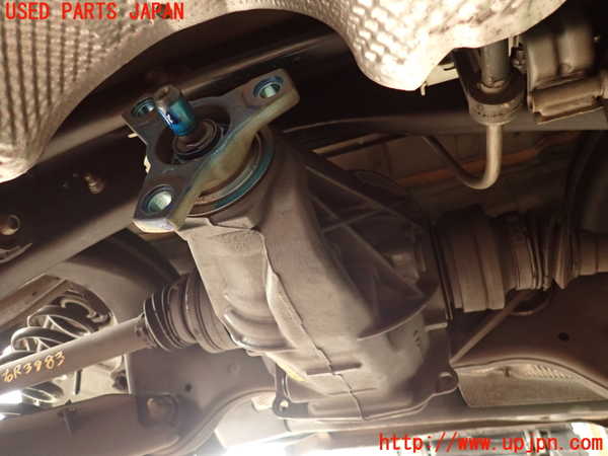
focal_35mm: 25
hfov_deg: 69.4
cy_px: 228
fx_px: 439
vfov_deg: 54.9
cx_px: 304
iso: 500
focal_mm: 4.5
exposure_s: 1/30
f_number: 2
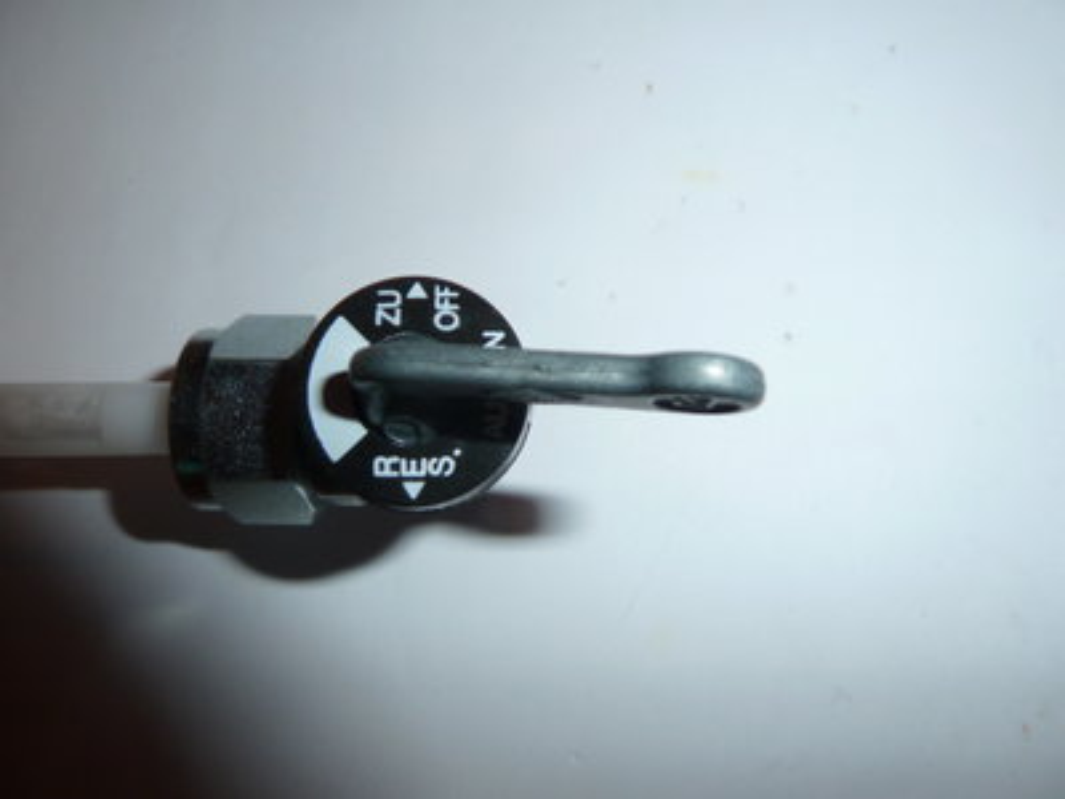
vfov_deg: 54.9
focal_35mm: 25
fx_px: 769
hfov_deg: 69.4
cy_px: 400
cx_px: 532
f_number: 3.3
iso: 80
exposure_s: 1/30
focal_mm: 4.1
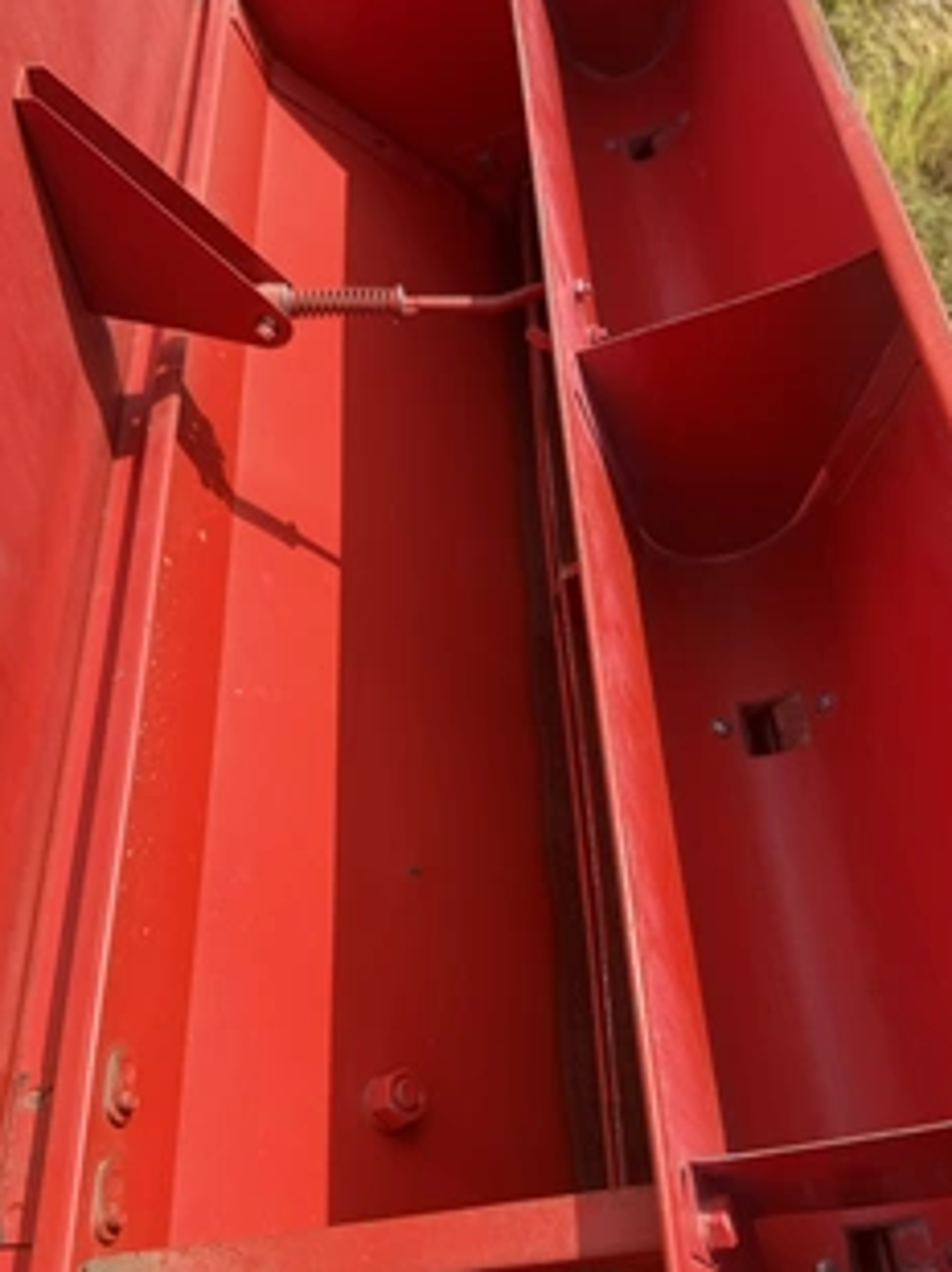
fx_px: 1138
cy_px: 734
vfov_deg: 58.1
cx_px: 513
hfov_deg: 45.3
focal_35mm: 31
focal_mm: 6.76
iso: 80
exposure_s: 1/2053
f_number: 1.78
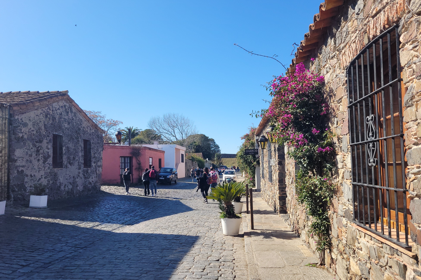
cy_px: 156
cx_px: 204
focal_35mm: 28
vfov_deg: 46.3
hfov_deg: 65.5
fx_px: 327
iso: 40
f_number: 1.8
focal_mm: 5.4
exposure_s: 1/1659
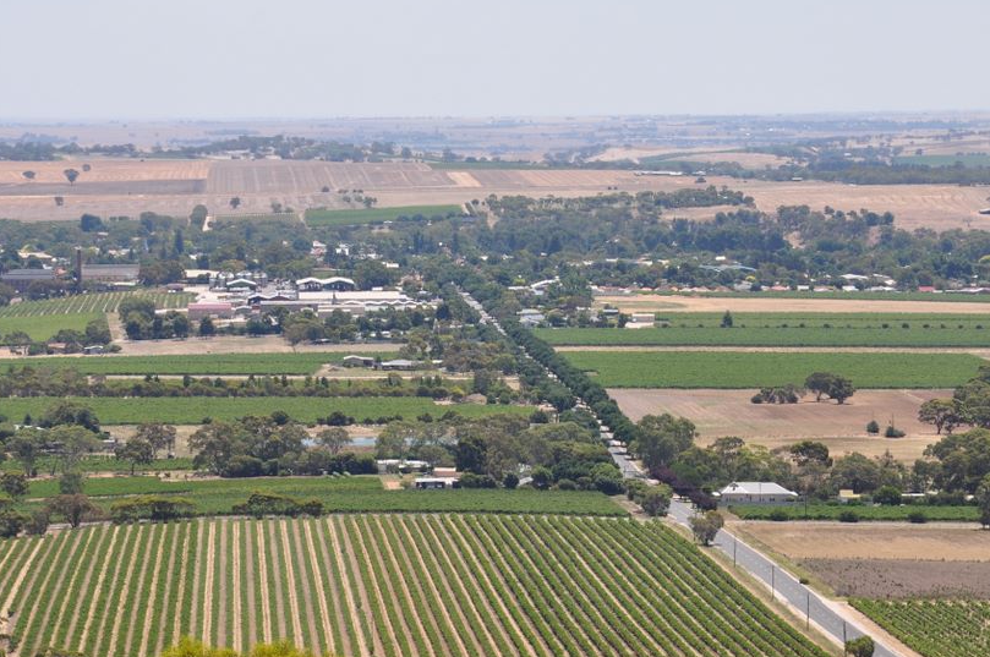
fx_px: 5108
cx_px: 520
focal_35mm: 186
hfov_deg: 11.1
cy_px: 245
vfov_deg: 7.4
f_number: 10
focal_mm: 98
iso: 200
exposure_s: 1/320
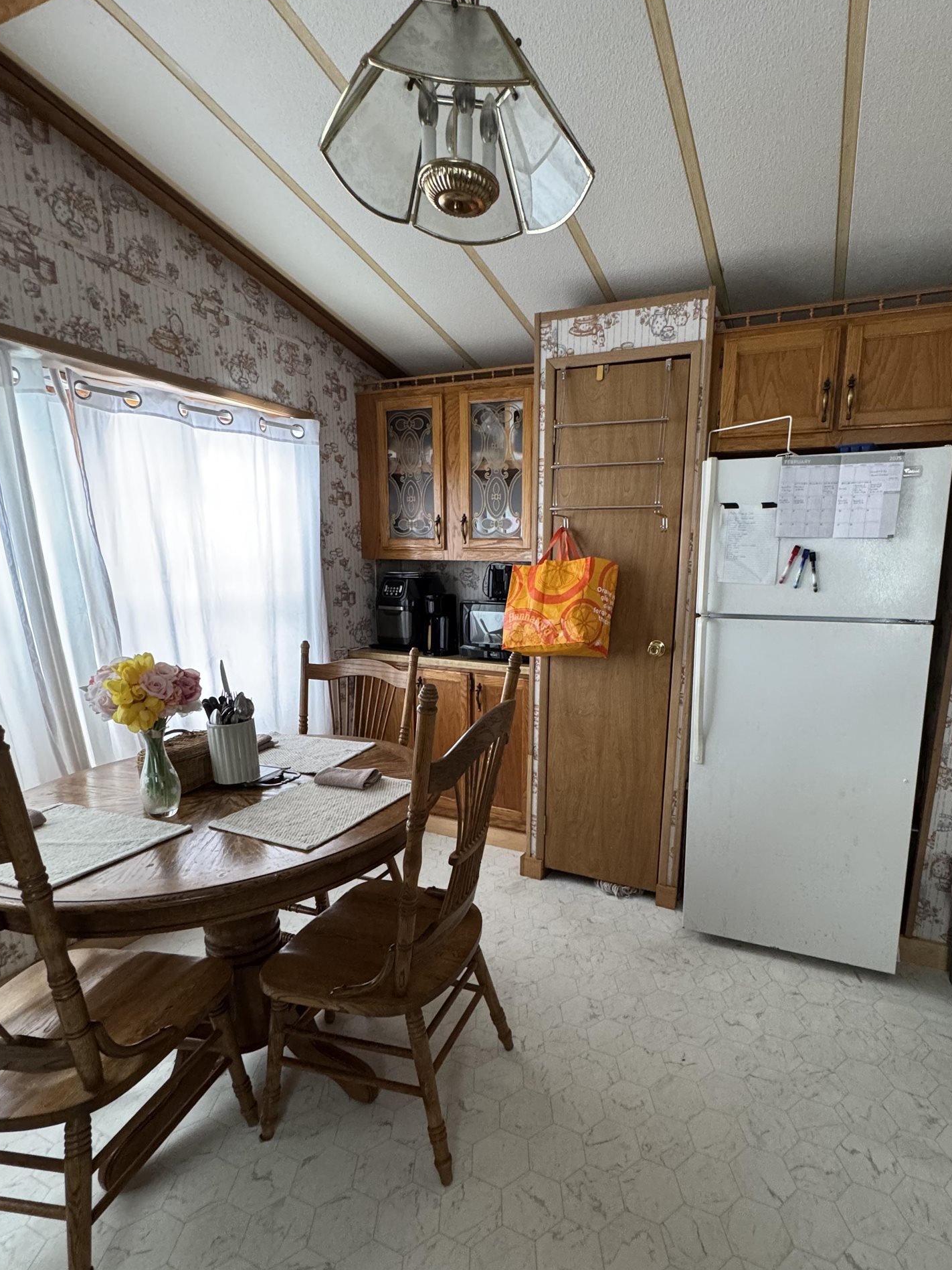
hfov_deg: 74.0
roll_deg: -2.4
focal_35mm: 17
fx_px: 623
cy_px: 687
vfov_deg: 90.8
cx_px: 568
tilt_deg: -11.6
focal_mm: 2.22
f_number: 2.2
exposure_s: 1/60
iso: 500
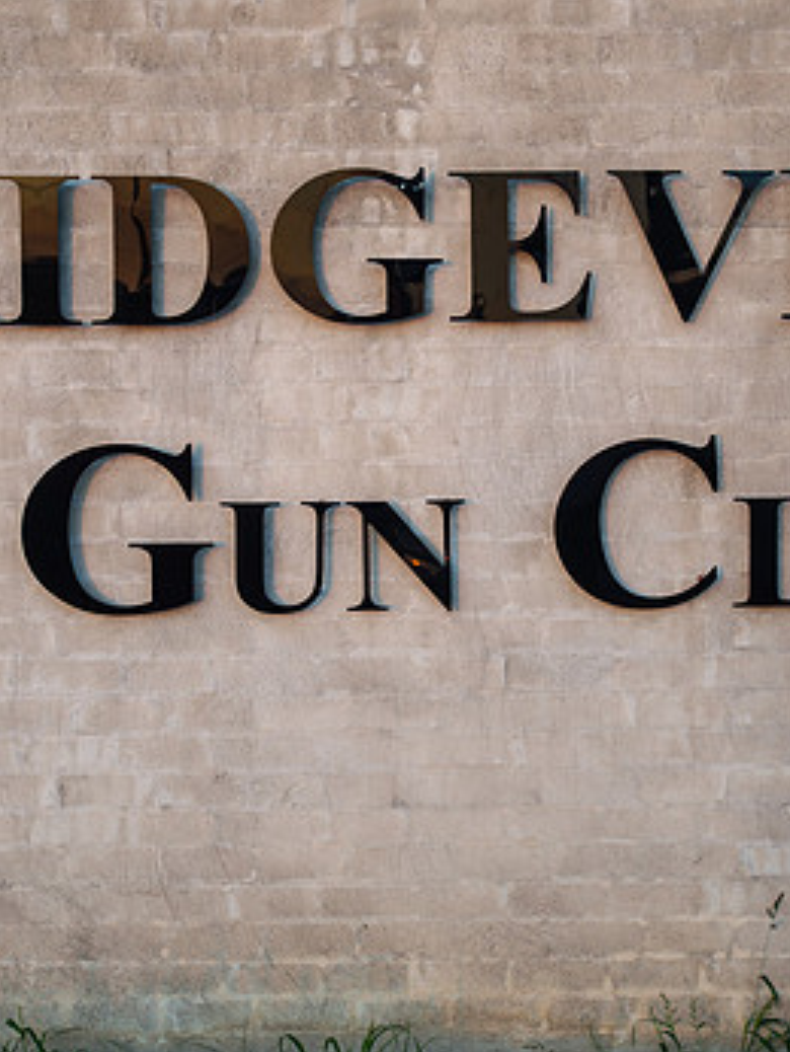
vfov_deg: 33.2
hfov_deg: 25.3
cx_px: 397
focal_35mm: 58
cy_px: 466
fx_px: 1763
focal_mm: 35
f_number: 4.5
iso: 200
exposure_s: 1/125
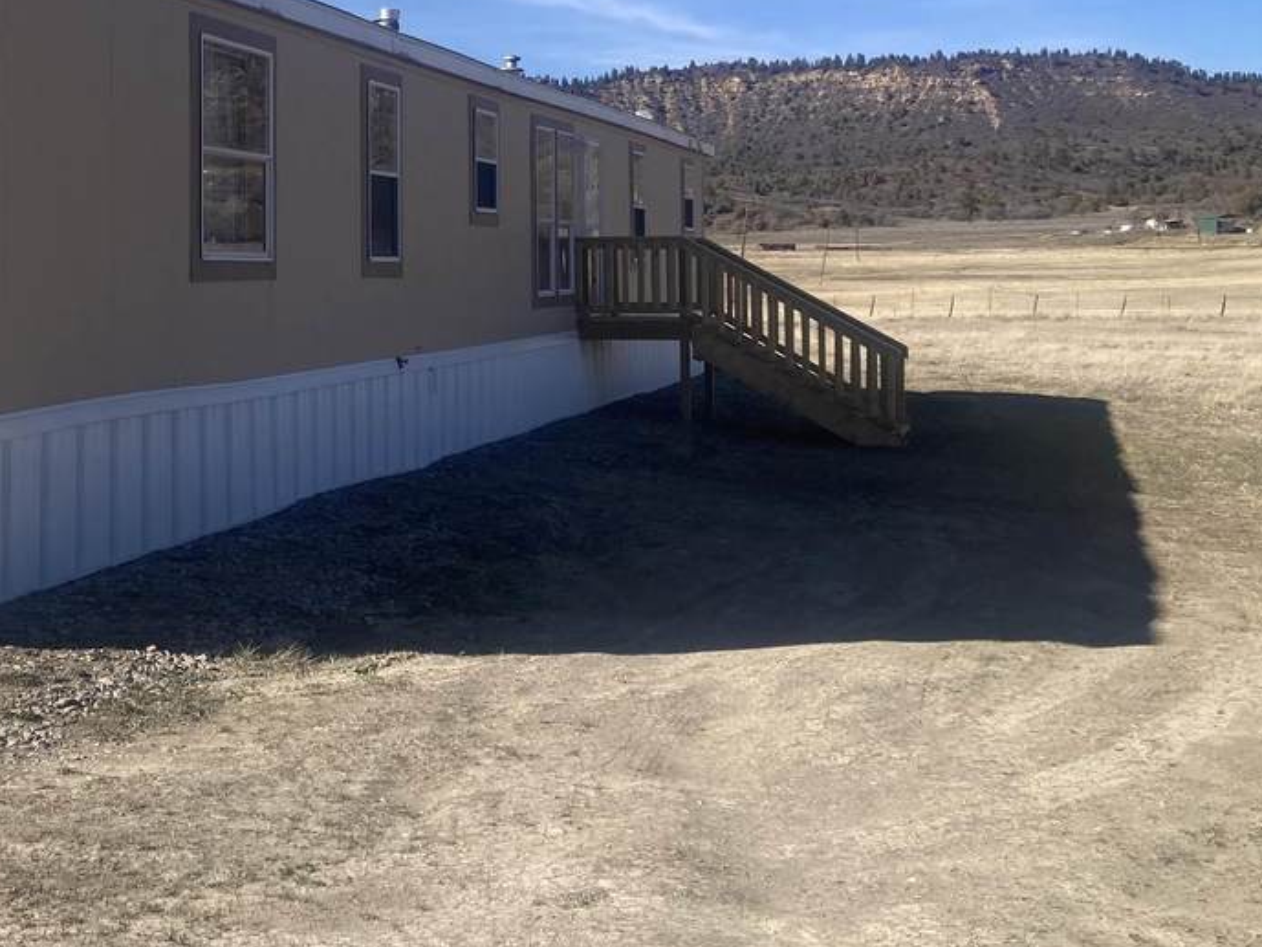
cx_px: 159
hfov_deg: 35.0
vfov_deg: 27.7
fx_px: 1896
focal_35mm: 52
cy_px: 244
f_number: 1.8
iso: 25
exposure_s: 1/2558
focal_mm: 3.99
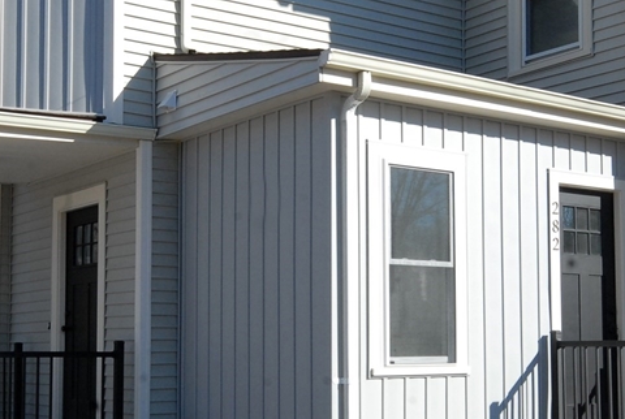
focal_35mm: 64
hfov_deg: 31.4
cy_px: 290
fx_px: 1113
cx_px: 322
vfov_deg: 21.2
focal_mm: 20
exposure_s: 1/125
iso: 400
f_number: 18
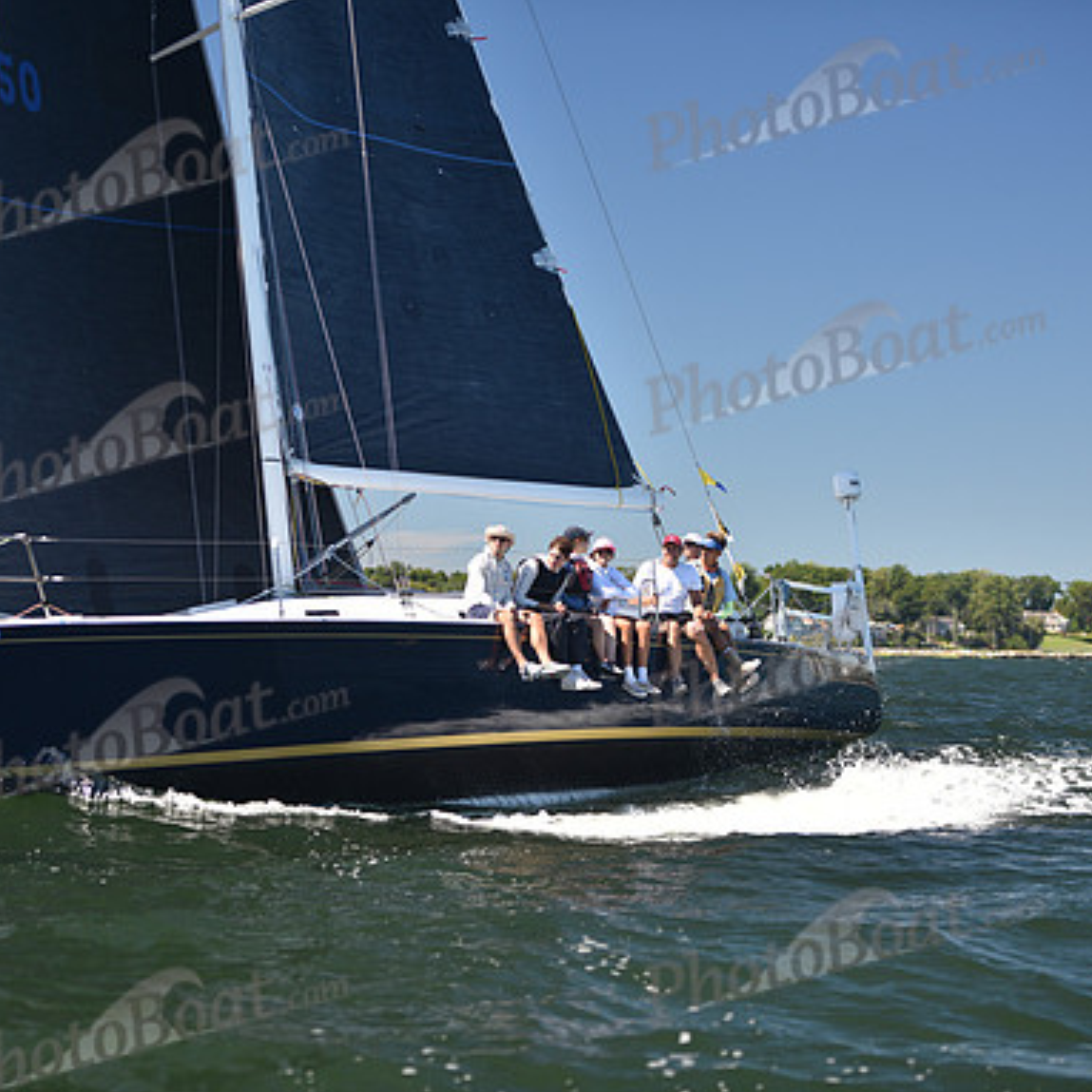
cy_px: 549
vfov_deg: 19.3
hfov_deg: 19.3
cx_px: 499
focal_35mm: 90
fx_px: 3212
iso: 200
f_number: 2.8
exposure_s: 1/800
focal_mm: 70
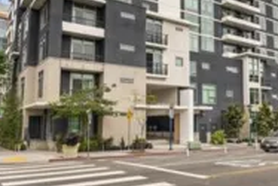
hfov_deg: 46.8
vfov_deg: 28.2
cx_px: 181
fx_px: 317
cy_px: -42
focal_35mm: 41
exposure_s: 1/100
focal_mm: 16
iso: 500
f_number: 8
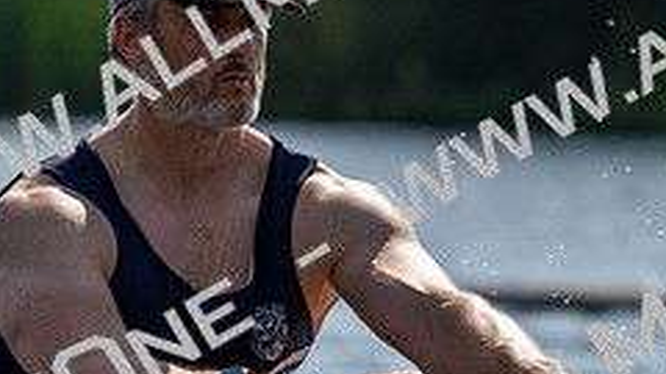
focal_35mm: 700
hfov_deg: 3.1
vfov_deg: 1.7
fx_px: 12362
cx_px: 172
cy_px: 270
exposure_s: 1/1600
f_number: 5.6
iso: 160
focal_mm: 277
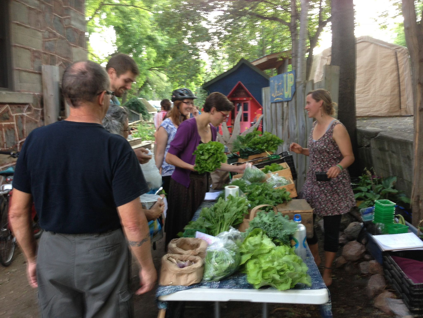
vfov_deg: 42.9
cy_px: 159
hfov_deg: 55.4
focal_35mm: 33
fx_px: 403
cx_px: 212
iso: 50
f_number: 2.4
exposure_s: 1/20
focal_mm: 4.13
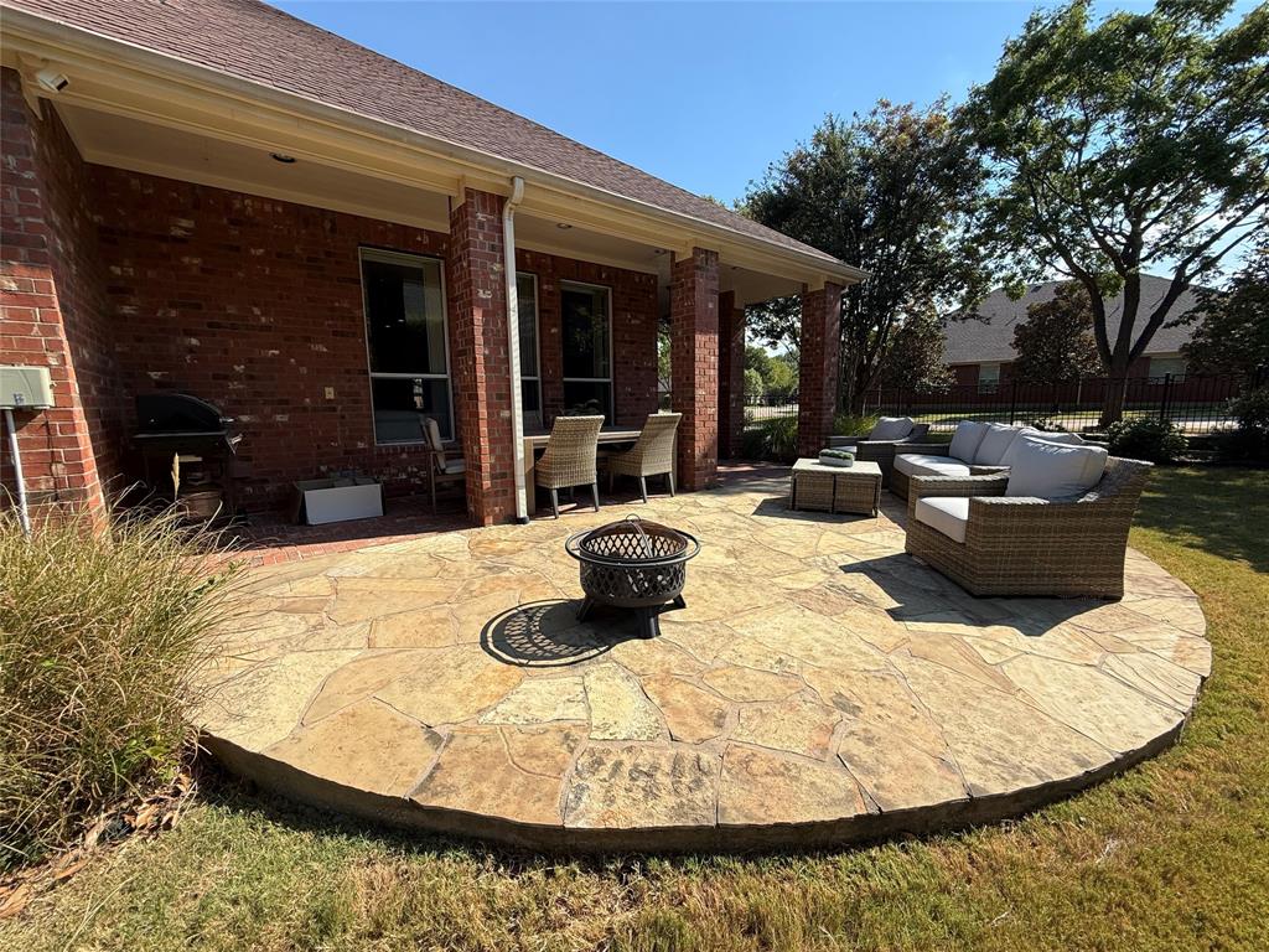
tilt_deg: -7.1
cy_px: 476
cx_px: 634
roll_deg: +0.8
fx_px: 513
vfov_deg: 85.7
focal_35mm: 14
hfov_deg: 102.1
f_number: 2.2
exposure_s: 1/1312
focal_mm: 2.22
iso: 50
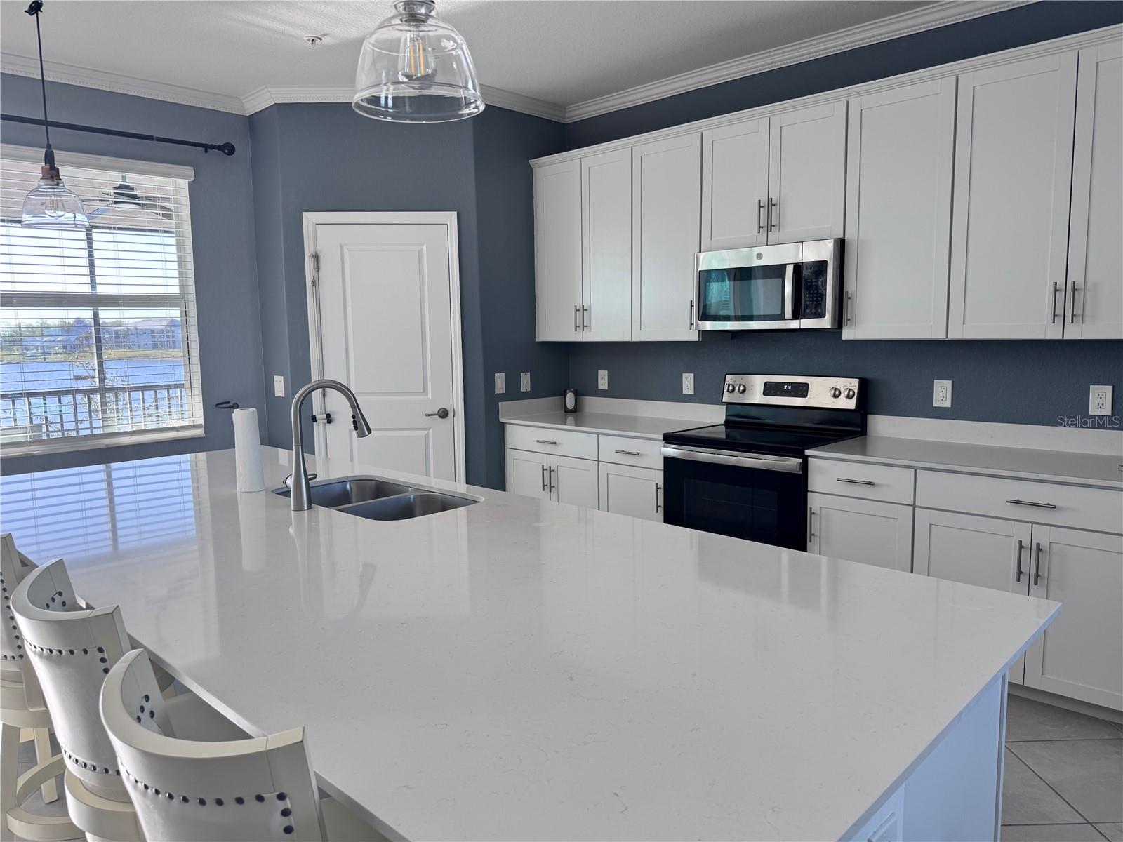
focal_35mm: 24
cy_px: 421
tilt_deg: -6.6
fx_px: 779
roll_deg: +1.5
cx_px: 562
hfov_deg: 71.6
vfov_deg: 56.8
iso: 64
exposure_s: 1/134
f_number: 1.78
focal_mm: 6.76
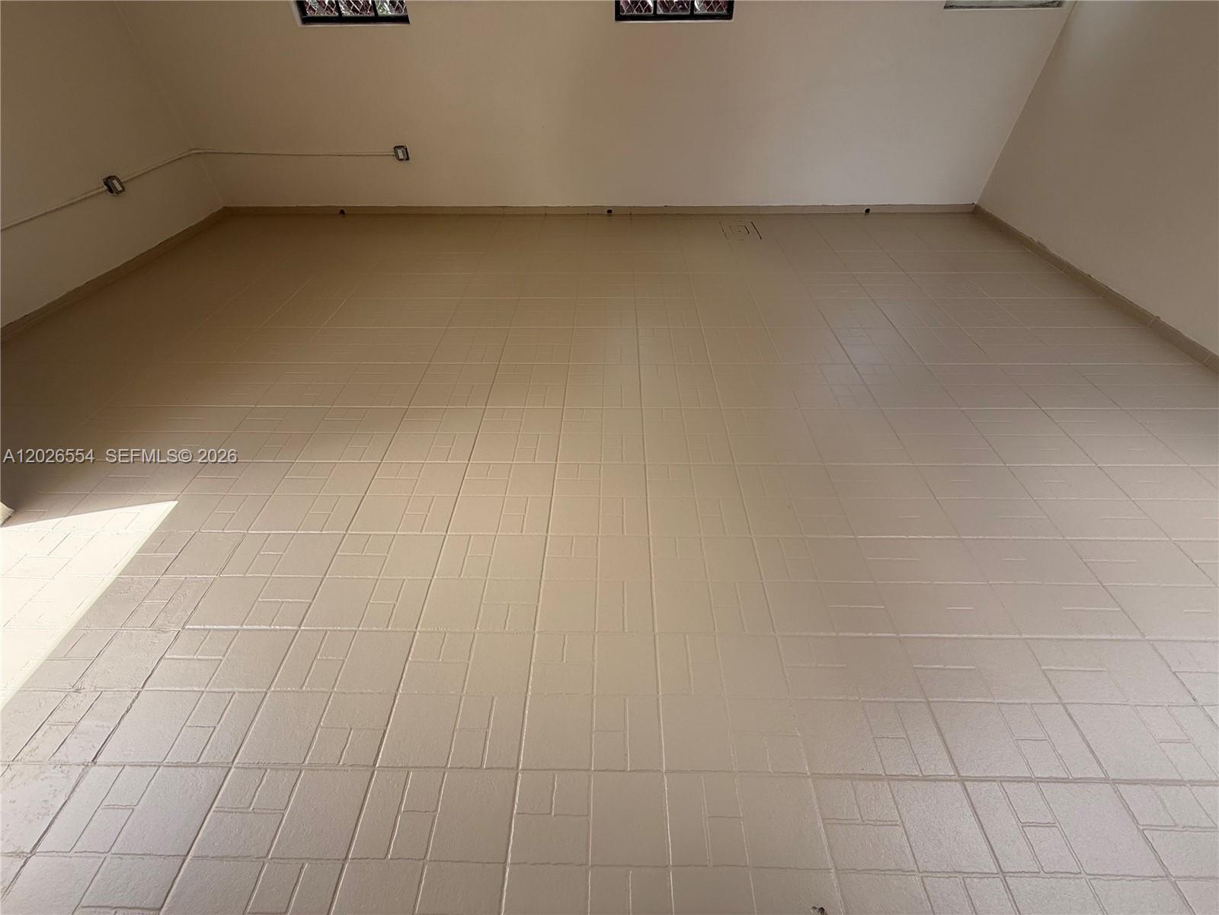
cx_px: 610
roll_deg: +1.2
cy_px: 458
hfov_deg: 102.1
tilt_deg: -43.9
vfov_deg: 85.7
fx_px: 493
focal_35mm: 14
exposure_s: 1/365
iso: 50
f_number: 2.2
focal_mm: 2.22
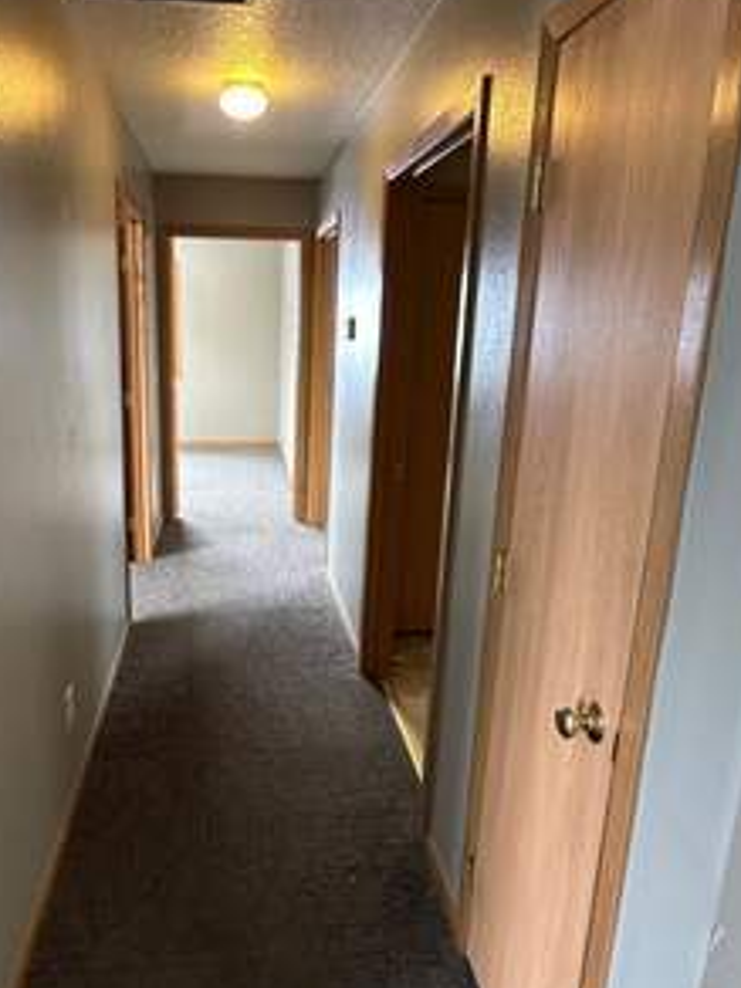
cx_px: 286
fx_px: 685
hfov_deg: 56.3
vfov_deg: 71.6
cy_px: 470
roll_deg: -1.8
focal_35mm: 24
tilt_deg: -13.0
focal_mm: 2.22
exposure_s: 1/60
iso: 250
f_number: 2.2
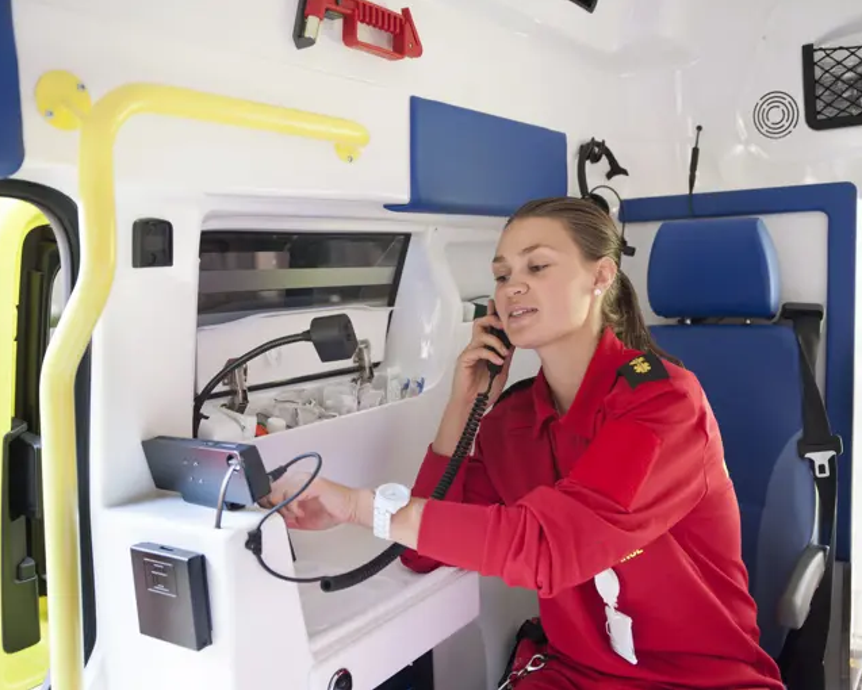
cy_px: 344
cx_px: 490
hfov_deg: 52.7
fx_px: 868
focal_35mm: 34
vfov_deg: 43.4
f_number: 2.8
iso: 400
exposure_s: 1/80
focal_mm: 30
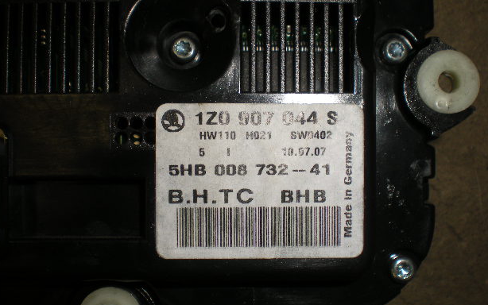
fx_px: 559
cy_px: 171
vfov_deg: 30.5
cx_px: 249
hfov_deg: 47.2
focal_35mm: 42
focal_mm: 6.3
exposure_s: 1/60
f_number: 4.6
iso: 64
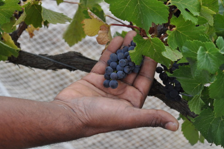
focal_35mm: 76
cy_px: 74
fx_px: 473
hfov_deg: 26.7
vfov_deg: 17.9
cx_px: 113
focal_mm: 50
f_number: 6.3
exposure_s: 1/160
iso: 200
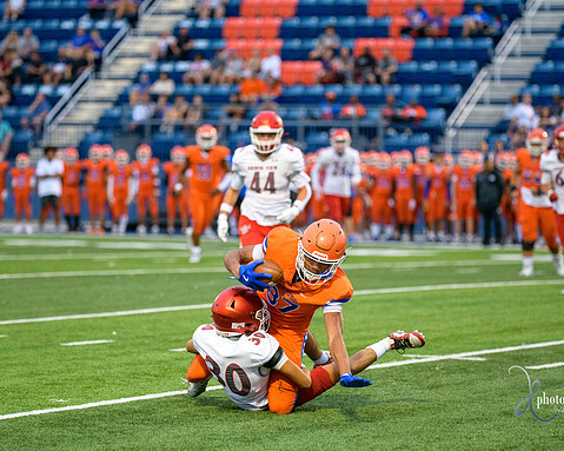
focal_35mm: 182
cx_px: 293
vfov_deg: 8.5
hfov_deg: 10.6
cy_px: 224
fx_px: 3037
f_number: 2.8
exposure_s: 1/2000
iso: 2800
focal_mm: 160
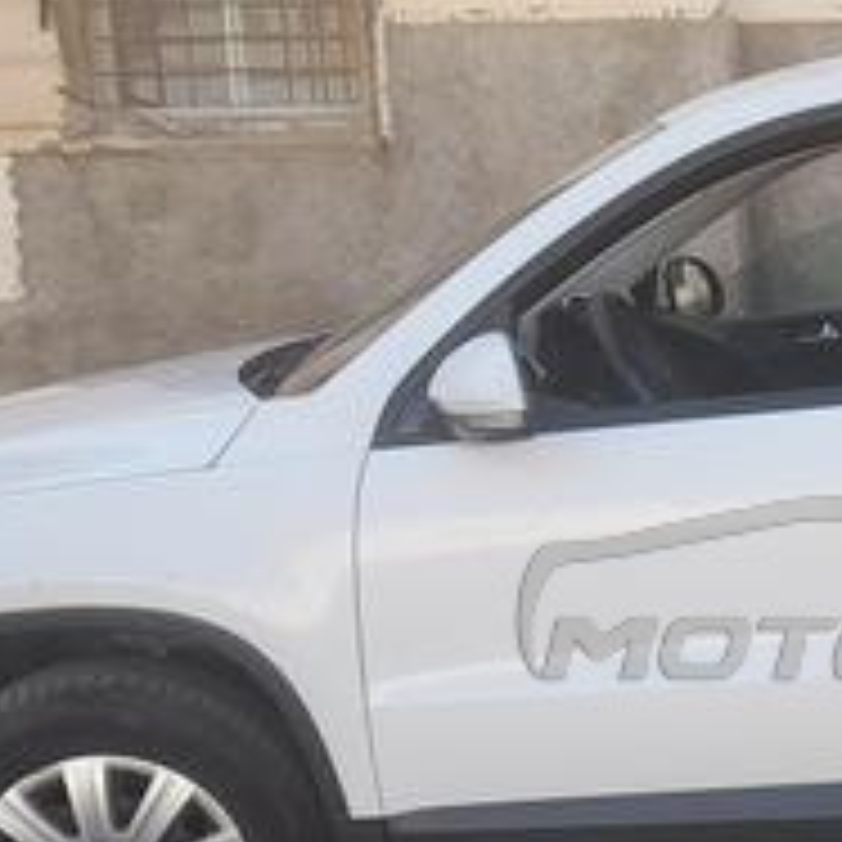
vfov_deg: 22.3
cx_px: 914
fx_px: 2119
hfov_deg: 21.4
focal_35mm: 77
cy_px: 588
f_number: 2
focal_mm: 4.6
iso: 20
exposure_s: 1/188
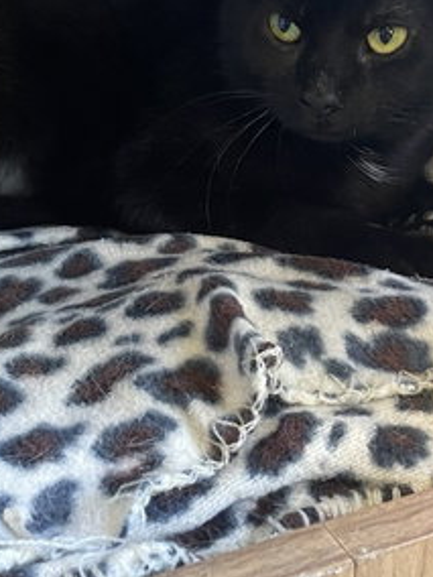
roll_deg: -1.8
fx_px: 1017
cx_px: 218
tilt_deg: -18.9
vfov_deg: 31.2
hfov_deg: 24.0
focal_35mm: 61
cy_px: 151
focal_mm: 4.2
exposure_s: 1/60
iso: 400
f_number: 1.6
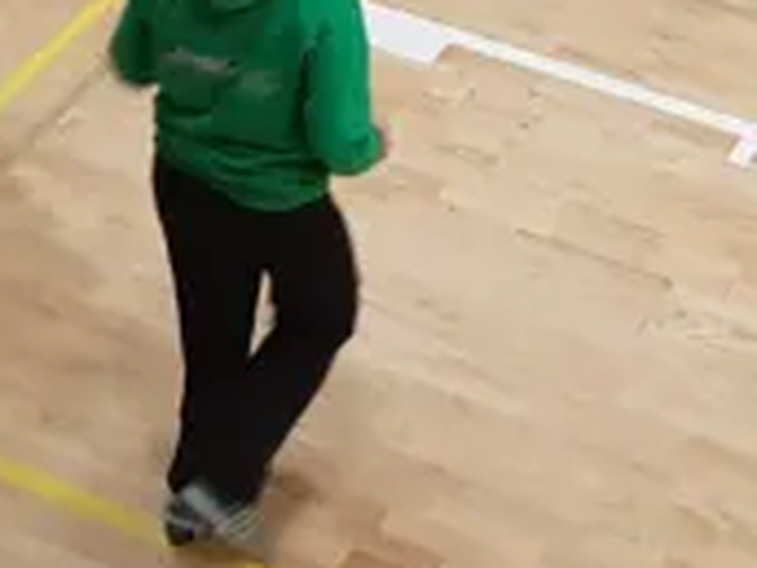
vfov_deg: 11.8
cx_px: 687
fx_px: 2537
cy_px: -458
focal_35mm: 116
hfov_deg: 16.7
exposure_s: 1/100
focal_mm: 4.2
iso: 125
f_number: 1.7
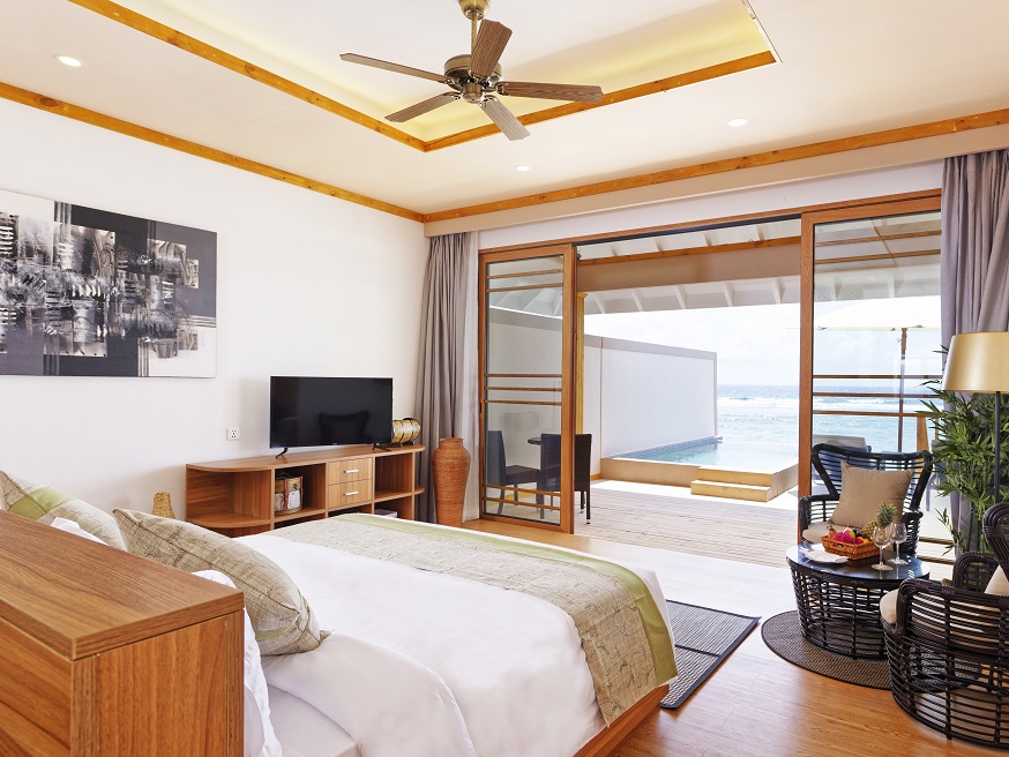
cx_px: 562
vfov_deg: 61.1
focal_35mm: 22
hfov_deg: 76.1
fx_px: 641
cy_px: 383
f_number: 8
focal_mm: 20
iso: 100
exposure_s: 1/320
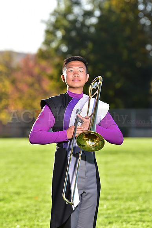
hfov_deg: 6.9
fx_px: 1266
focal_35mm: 200
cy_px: 114
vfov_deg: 10.3
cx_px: 76
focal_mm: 200
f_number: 5
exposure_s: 1/250
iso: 100
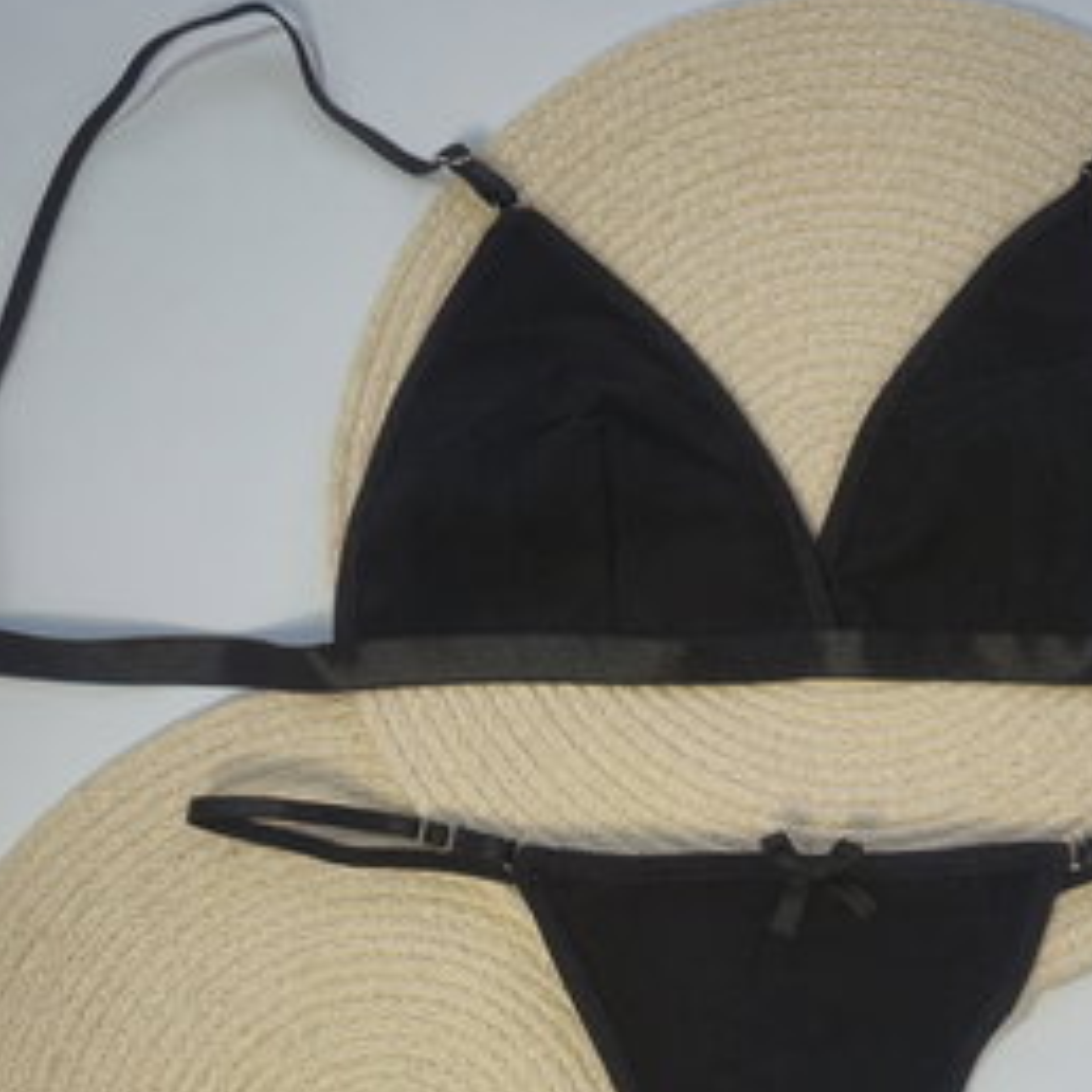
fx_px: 1499
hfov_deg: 39.3
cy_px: 764
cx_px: 775
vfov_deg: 39.3
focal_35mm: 42
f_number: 1.8
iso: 250
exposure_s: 1/50
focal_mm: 5.4
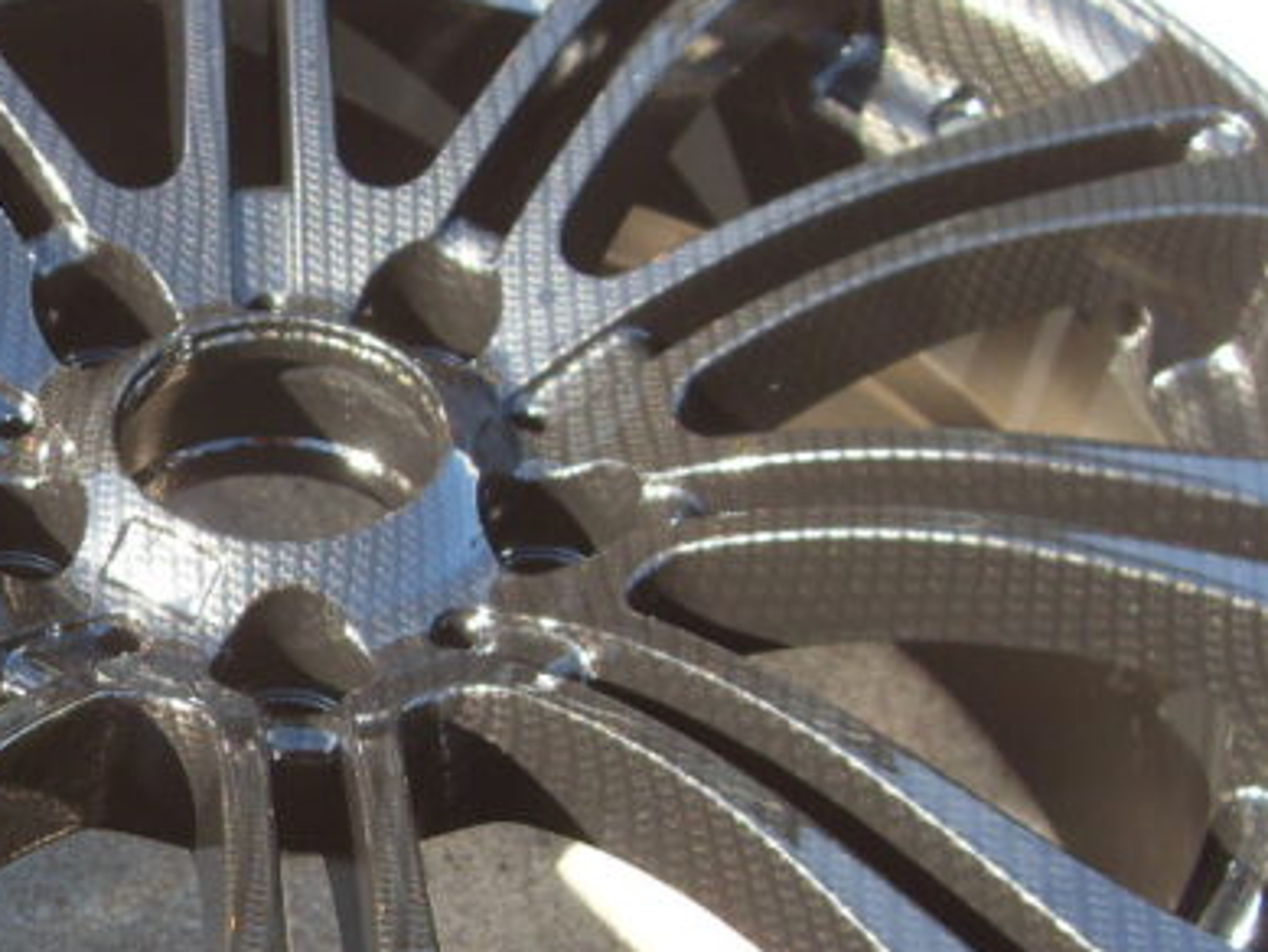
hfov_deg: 26.6
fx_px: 2638
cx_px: 267
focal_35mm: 72
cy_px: 685
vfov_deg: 20.3
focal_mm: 6.3
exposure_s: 1/125
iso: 80
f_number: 2.8
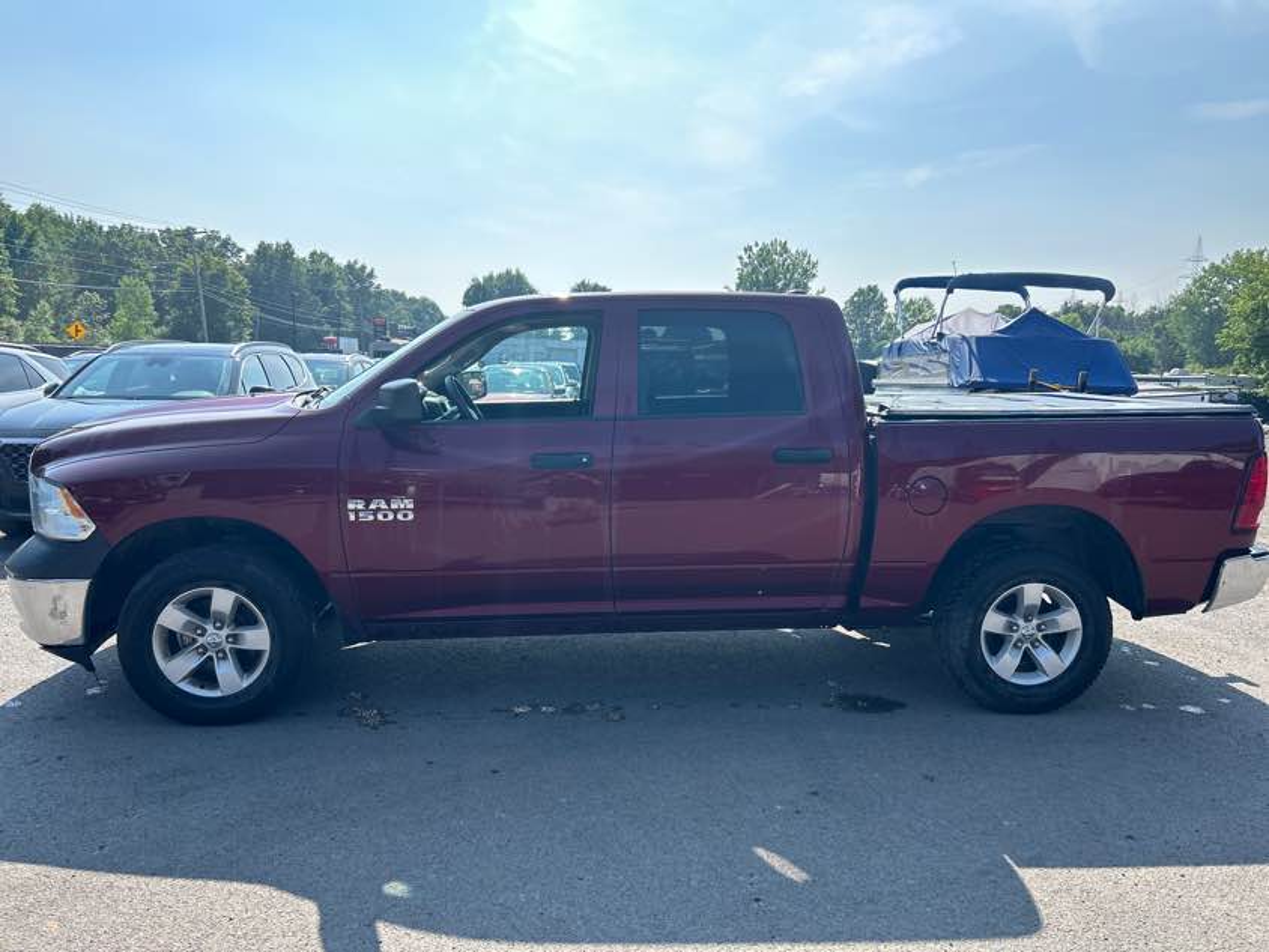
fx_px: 953
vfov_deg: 53.1
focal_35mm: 26
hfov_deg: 67.3
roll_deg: -1.2
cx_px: 634
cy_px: 476
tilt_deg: -7.9
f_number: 1.5
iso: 50
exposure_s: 1/1698
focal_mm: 5.7
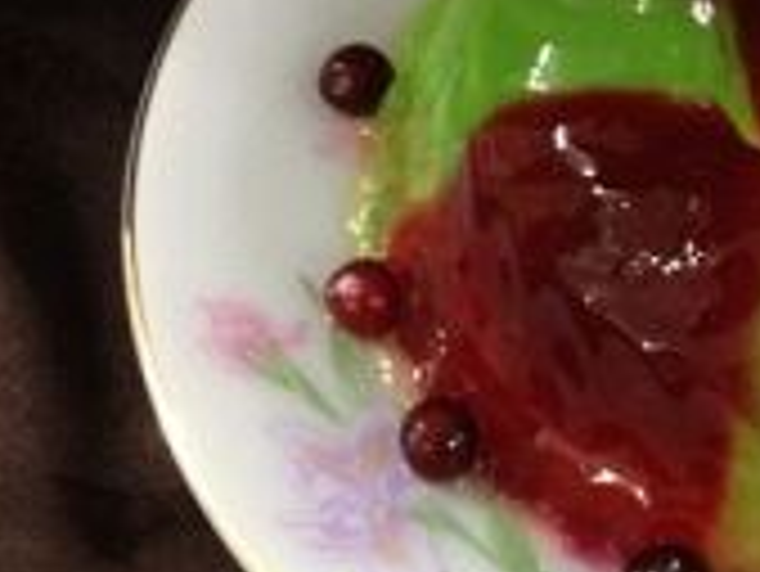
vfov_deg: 15.8
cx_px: 791
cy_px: 142
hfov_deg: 20.3
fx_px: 2043
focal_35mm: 93
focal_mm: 4.28
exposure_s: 1/15
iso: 500
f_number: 2.4
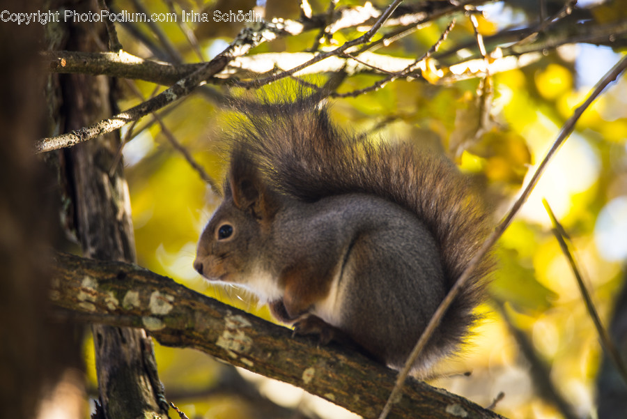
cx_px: 314
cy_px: 210
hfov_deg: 3.4
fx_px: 10455
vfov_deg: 2.3
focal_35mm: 600
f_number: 6.3
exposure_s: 1/50
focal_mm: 600
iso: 100
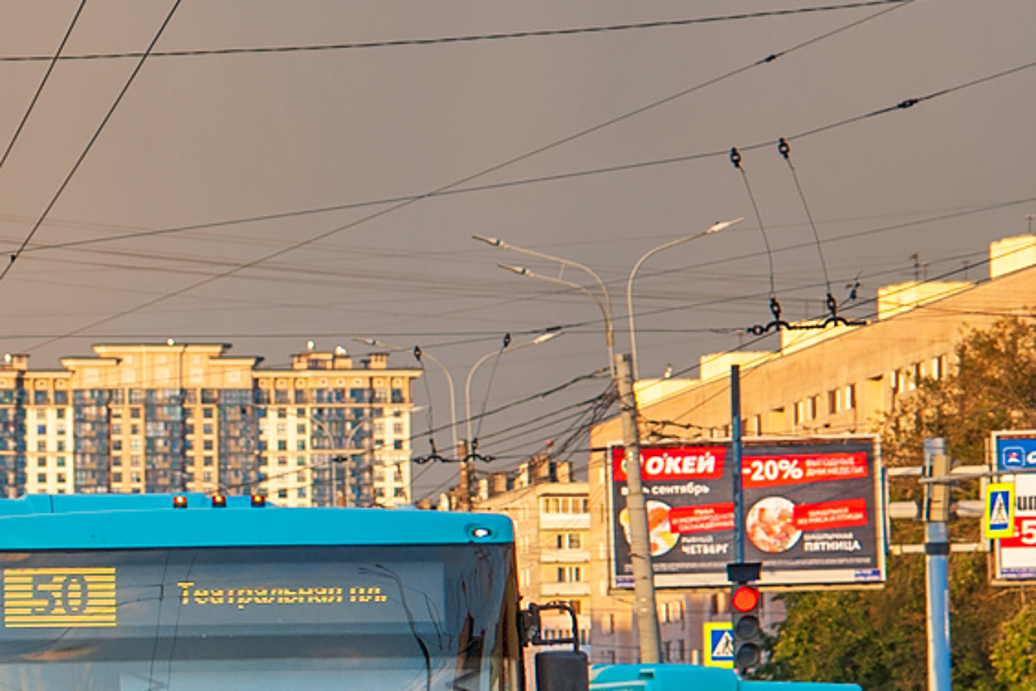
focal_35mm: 199
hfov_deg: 10.2
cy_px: 508
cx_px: -39
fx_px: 5728
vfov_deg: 6.9
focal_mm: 50
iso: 100
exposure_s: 1/400
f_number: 2.8
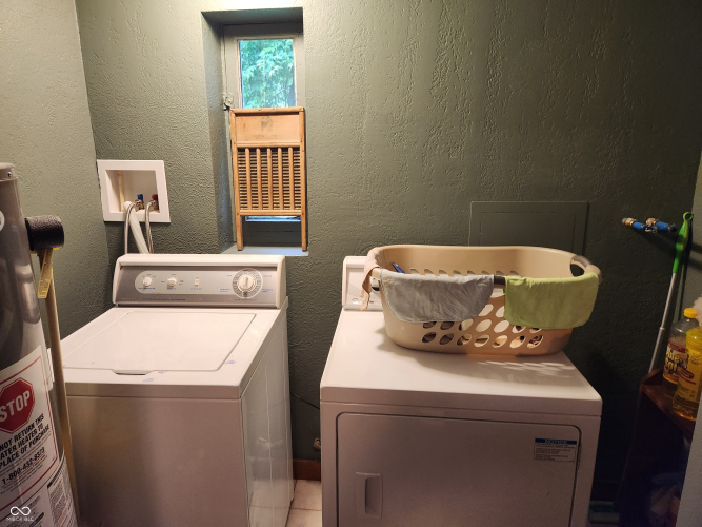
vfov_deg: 58.9
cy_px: 264
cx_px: 351
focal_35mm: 23
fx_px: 466
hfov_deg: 73.9
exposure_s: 1/120
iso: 640
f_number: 1.8
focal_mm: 5.4
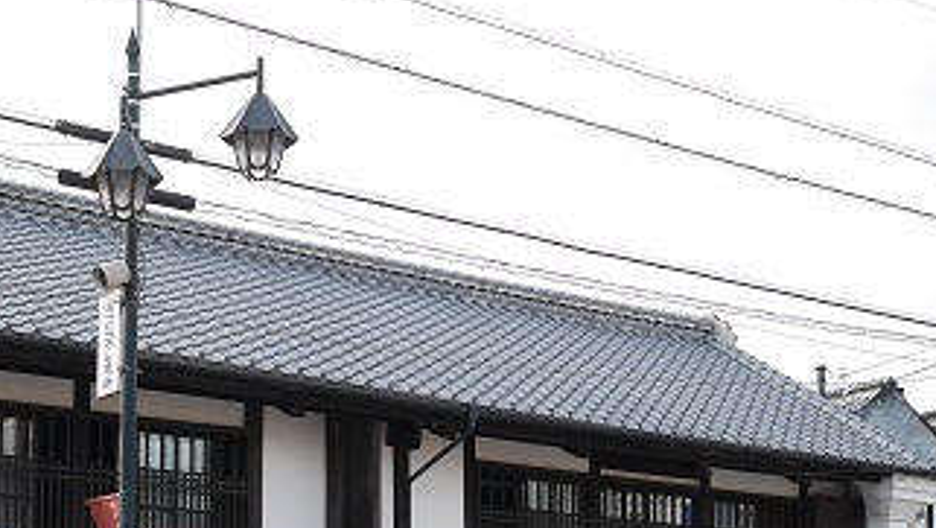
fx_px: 1614
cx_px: 433
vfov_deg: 18.0
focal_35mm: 65
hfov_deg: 32.3
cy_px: 563
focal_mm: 15
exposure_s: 1/500
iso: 200
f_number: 3.5
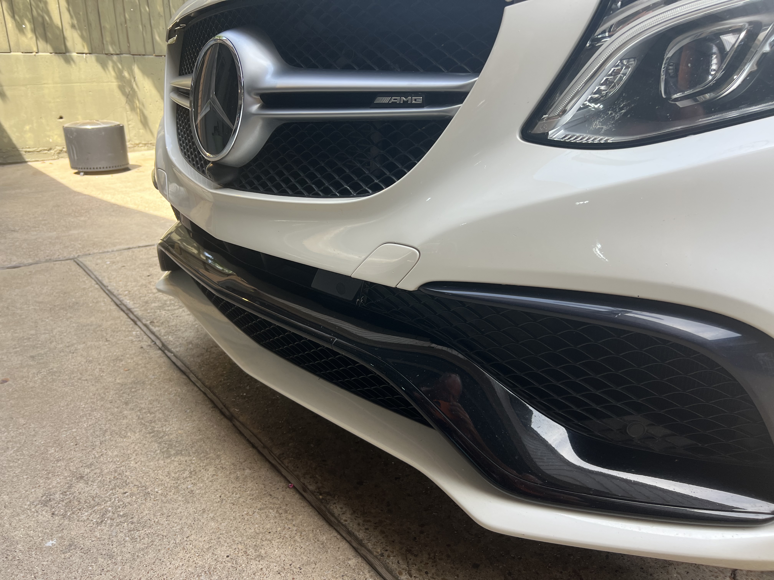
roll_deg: +1.7
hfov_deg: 67.3
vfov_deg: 53.1
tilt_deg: -19.1
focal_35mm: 26
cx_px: 387
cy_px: 290
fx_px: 581
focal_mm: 5.7
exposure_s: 1/493
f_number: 1.5
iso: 50
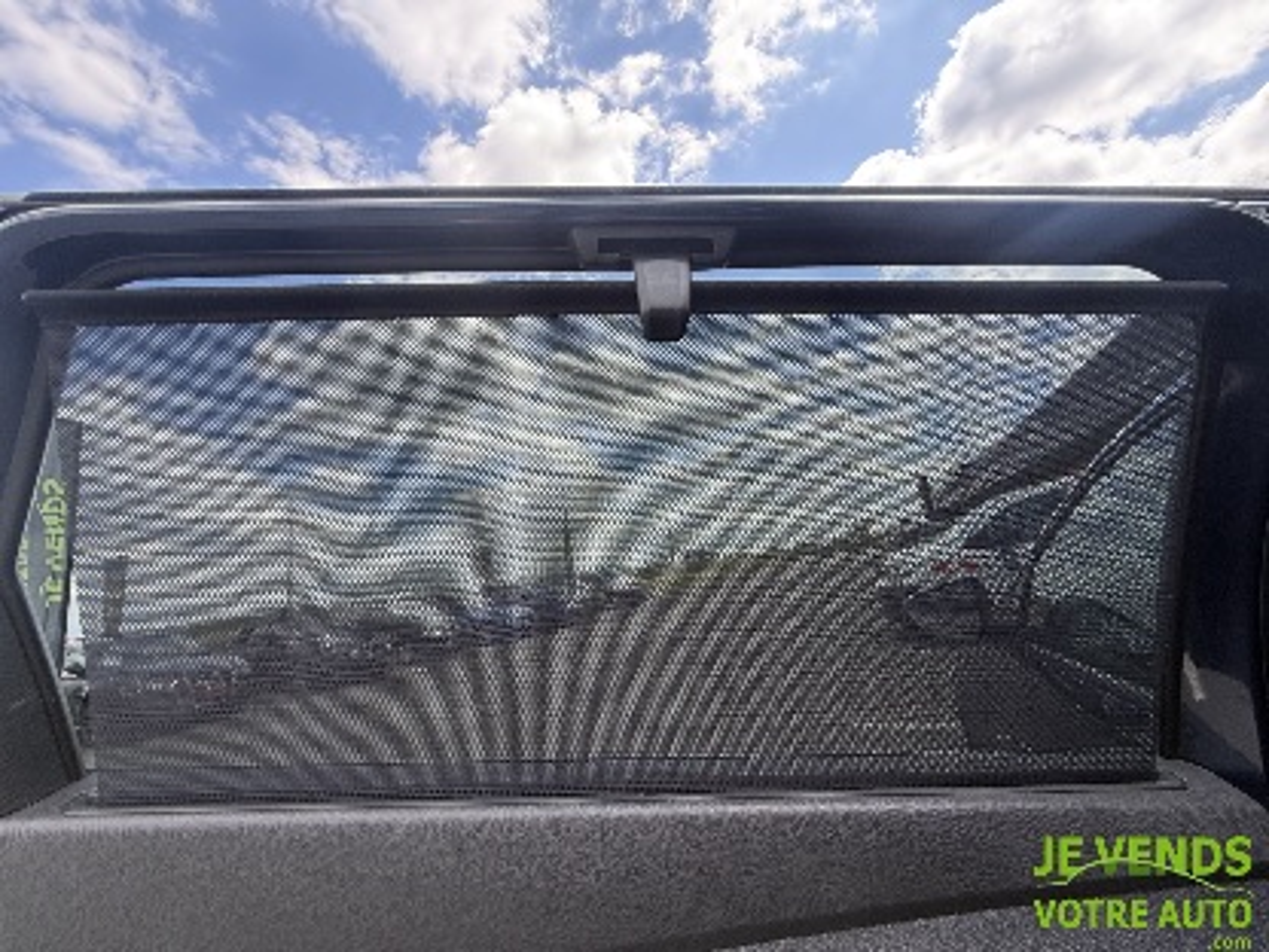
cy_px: 476
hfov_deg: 102.1
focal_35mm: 14
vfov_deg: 85.7
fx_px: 513
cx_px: 634
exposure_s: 1/335
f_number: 2.2
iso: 50
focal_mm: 2.22
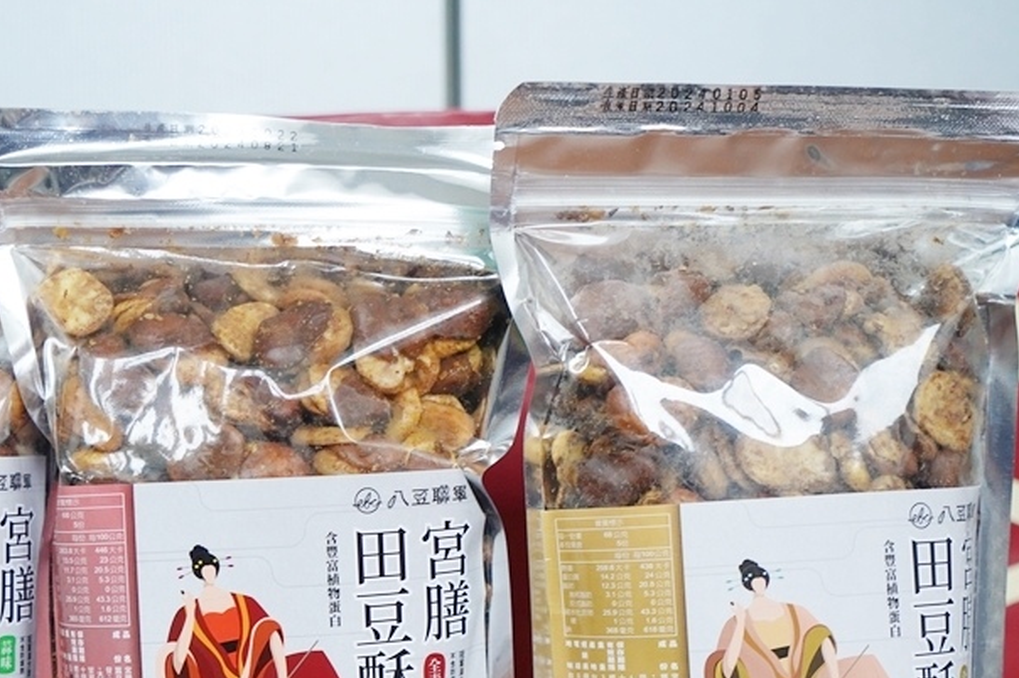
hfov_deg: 34.2
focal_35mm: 58
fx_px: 1641
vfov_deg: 23.1
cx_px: 351
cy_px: 530
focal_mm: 35
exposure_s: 1/40
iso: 800
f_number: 4
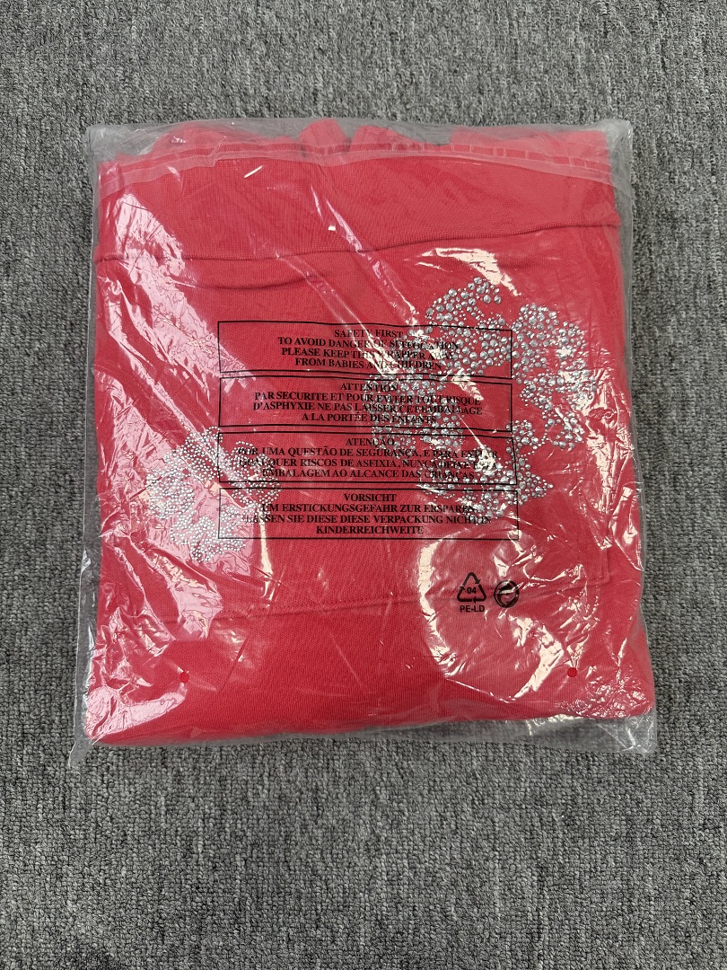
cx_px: 364
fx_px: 672
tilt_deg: -84.0
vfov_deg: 71.6
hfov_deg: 56.8
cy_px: 485
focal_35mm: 24
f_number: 1.78
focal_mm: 6.76
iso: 200
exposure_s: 1/100
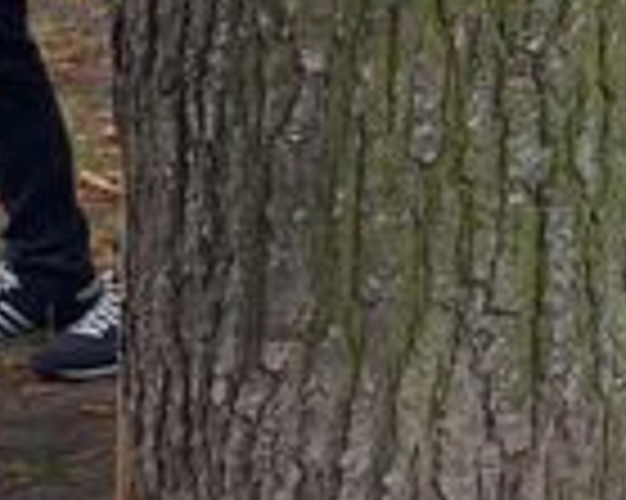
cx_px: 1220
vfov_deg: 7.7
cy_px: -92
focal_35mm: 198
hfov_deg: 9.2
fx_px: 3666
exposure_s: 1/160
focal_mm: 28
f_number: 4
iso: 200
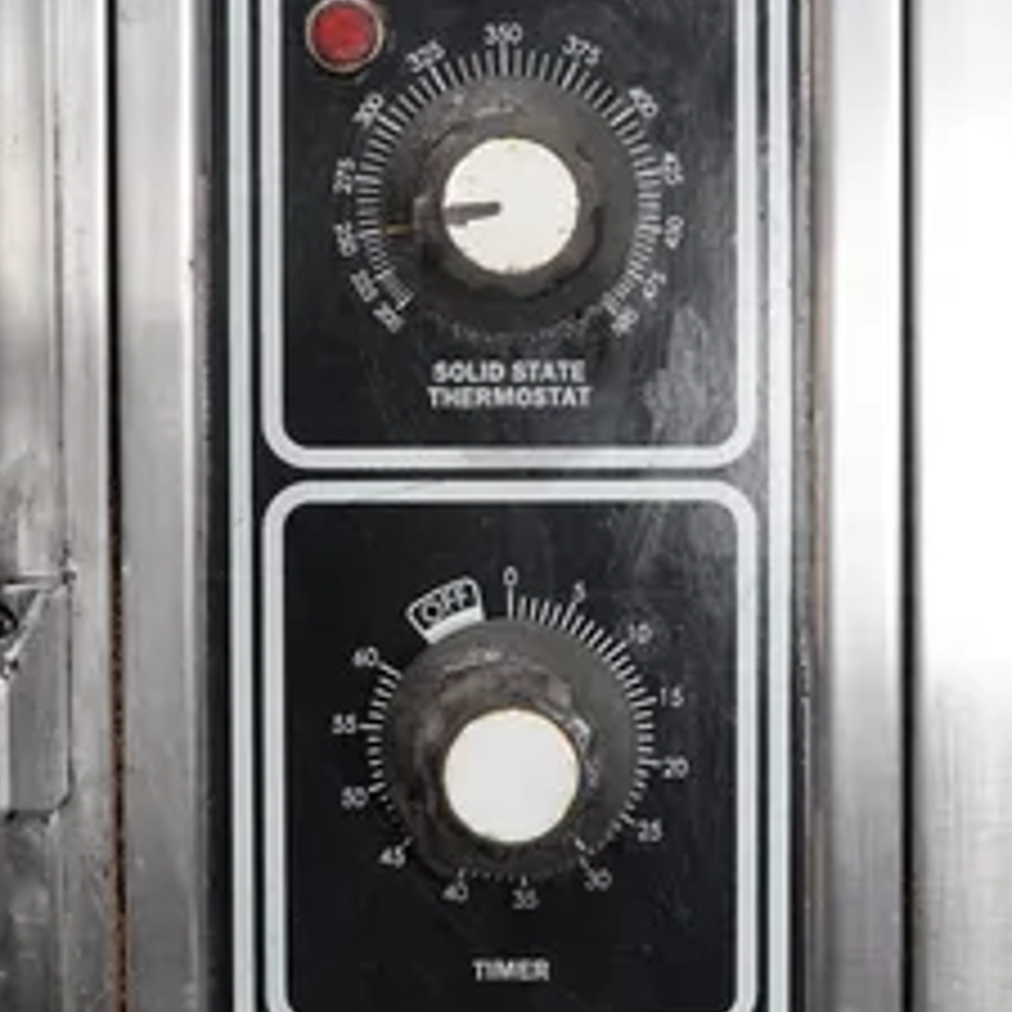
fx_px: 2150
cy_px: 261
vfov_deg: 26.2
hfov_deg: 26.5
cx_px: 510
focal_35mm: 65
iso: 800
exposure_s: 1/50
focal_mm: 15.9
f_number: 4
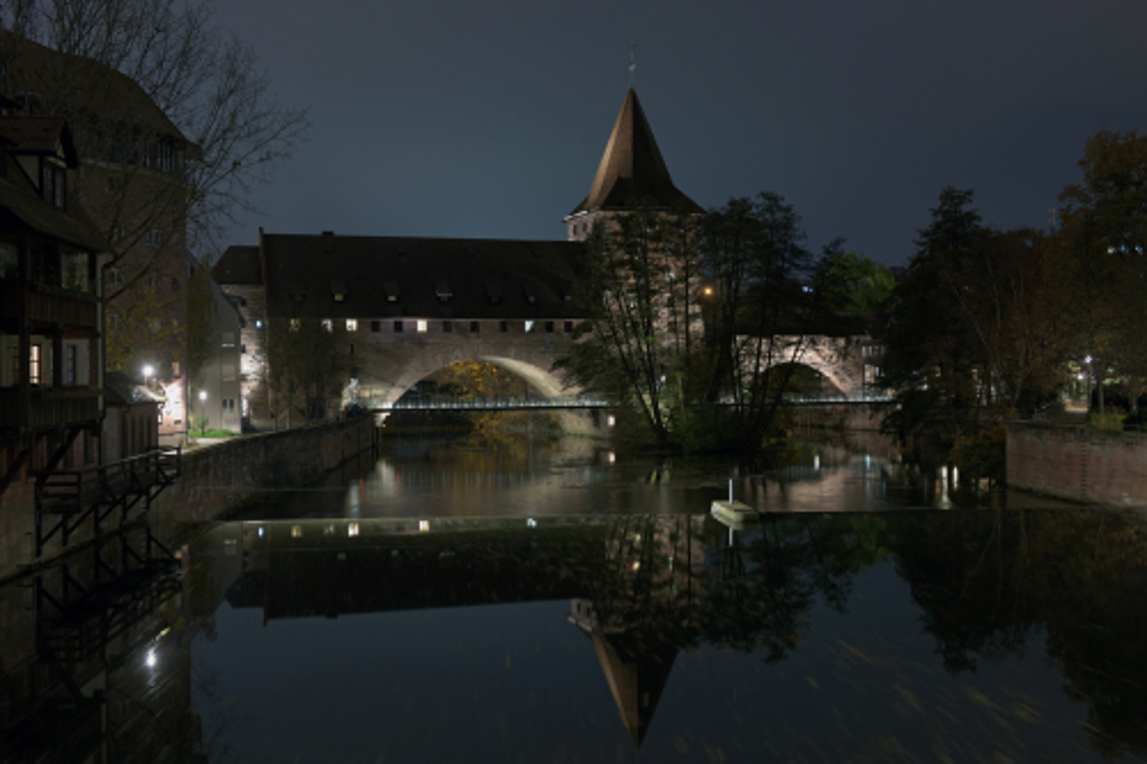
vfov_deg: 31.9
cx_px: 574
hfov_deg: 46.4
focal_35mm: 42
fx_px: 1338
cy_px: 382
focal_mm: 42
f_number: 6.3
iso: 100
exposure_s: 10
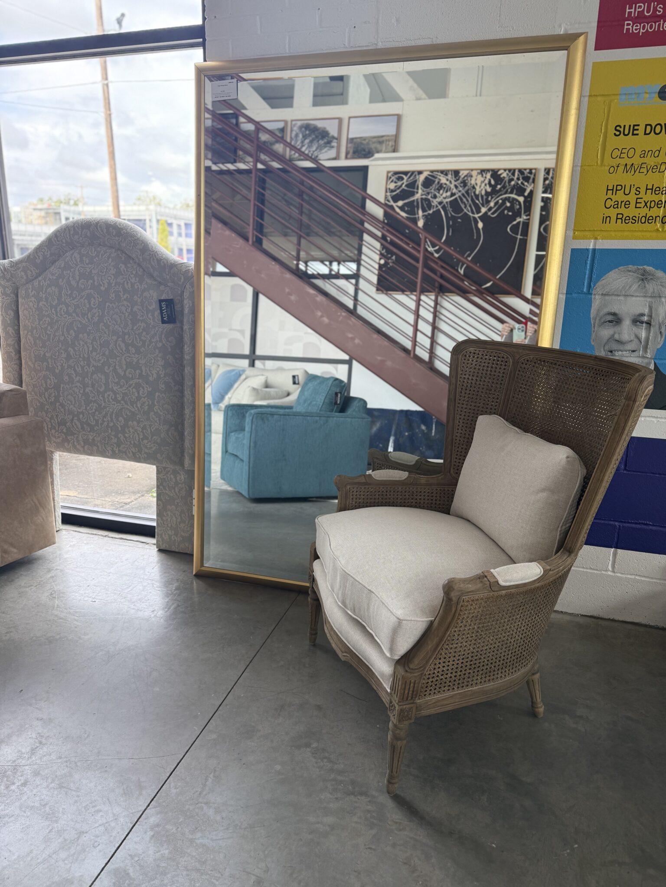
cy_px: 444
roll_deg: -1.7
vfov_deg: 71.6
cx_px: 333
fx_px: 616
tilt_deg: -15.6
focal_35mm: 24
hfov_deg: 56.8
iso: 125
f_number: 1.78
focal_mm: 6.76
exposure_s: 1/232
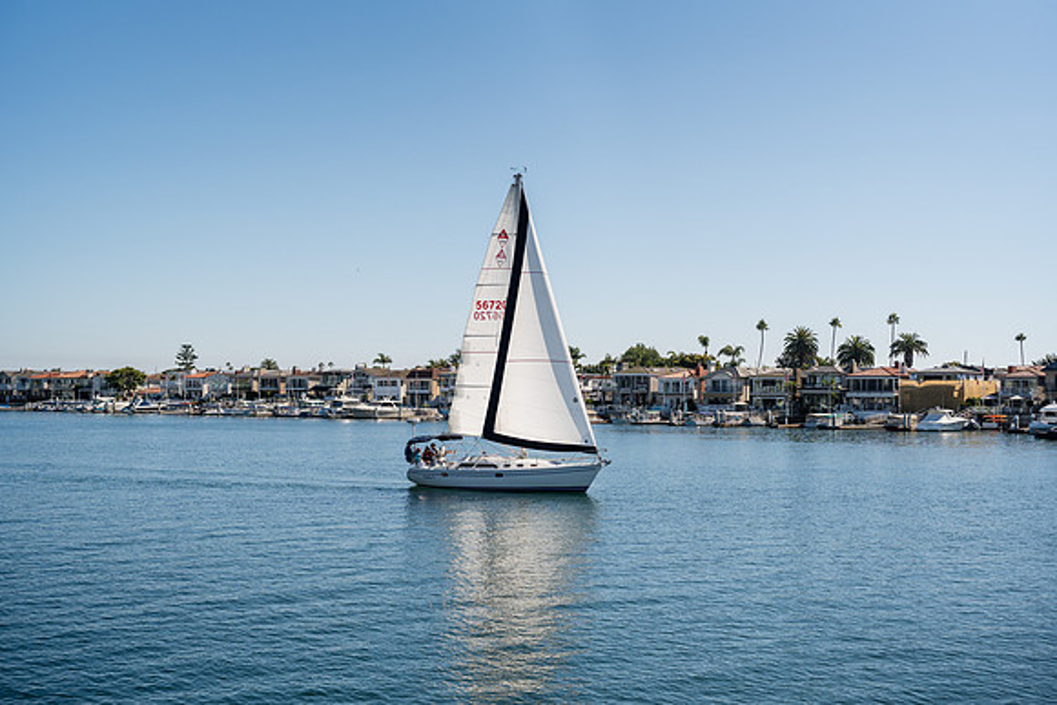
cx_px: 528
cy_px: 352
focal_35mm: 50
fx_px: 1468
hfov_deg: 39.6
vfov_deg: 27.0
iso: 160
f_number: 2.8
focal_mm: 50
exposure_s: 1/8000
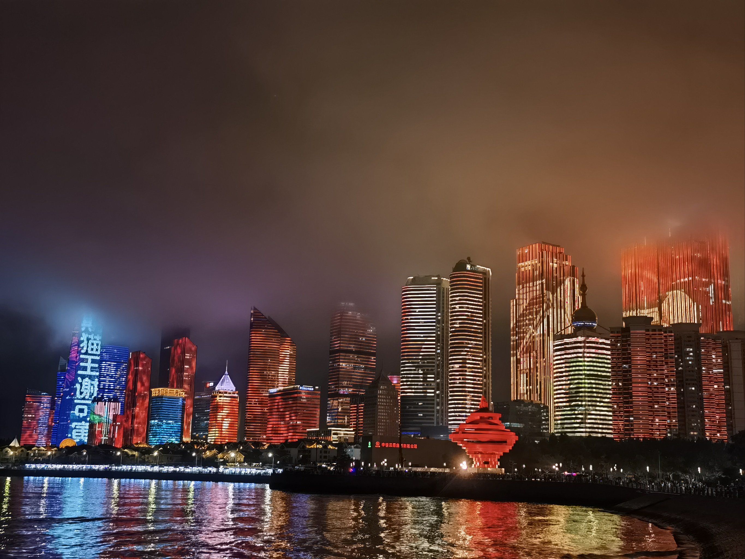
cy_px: 280
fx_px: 925
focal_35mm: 43
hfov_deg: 43.9
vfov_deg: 33.6
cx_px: 372
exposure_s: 1/50
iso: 250
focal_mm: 6.67
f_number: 1.9
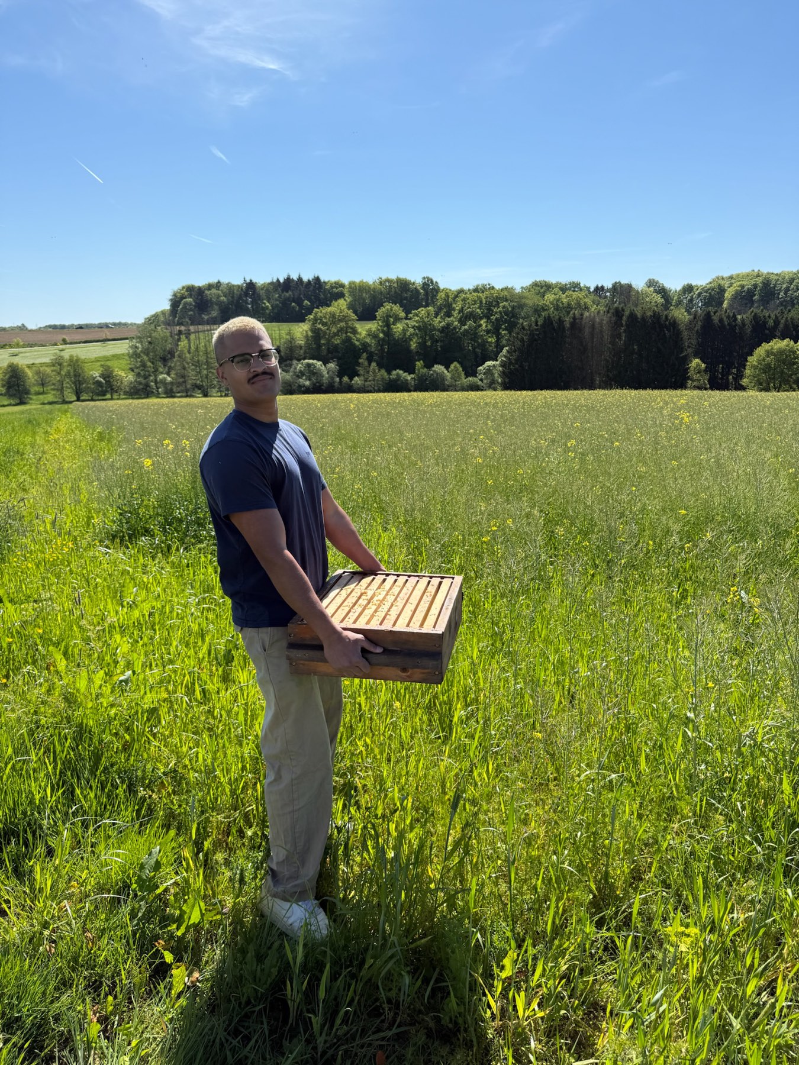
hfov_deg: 56.8
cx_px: 400
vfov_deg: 71.6
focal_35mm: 24
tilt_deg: -14.4
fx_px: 739
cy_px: 532
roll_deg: +1.1
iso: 80
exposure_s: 1/3953
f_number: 1.78
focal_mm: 6.76
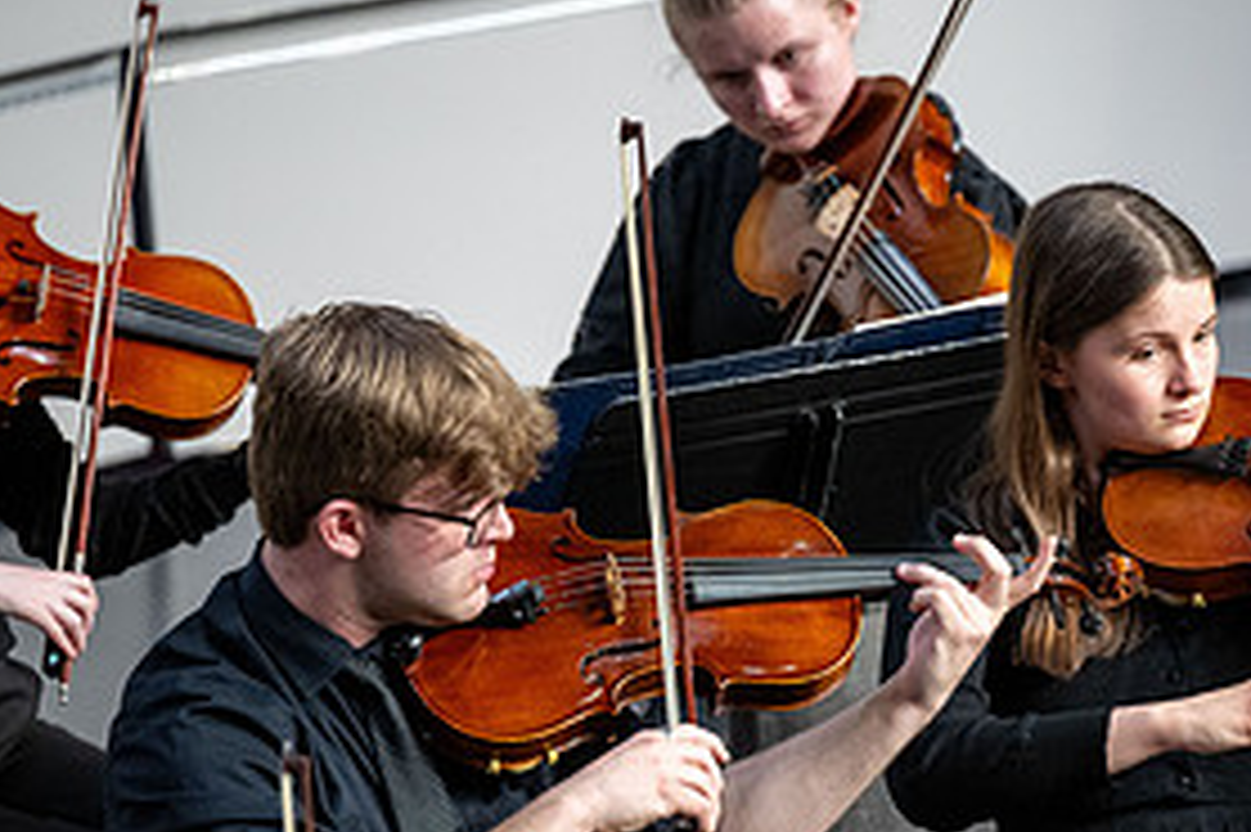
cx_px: 1084
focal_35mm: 418
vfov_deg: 3.3
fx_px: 14516
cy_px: 672
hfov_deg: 4.9
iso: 1600
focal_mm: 200
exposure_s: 1/400
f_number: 2.8
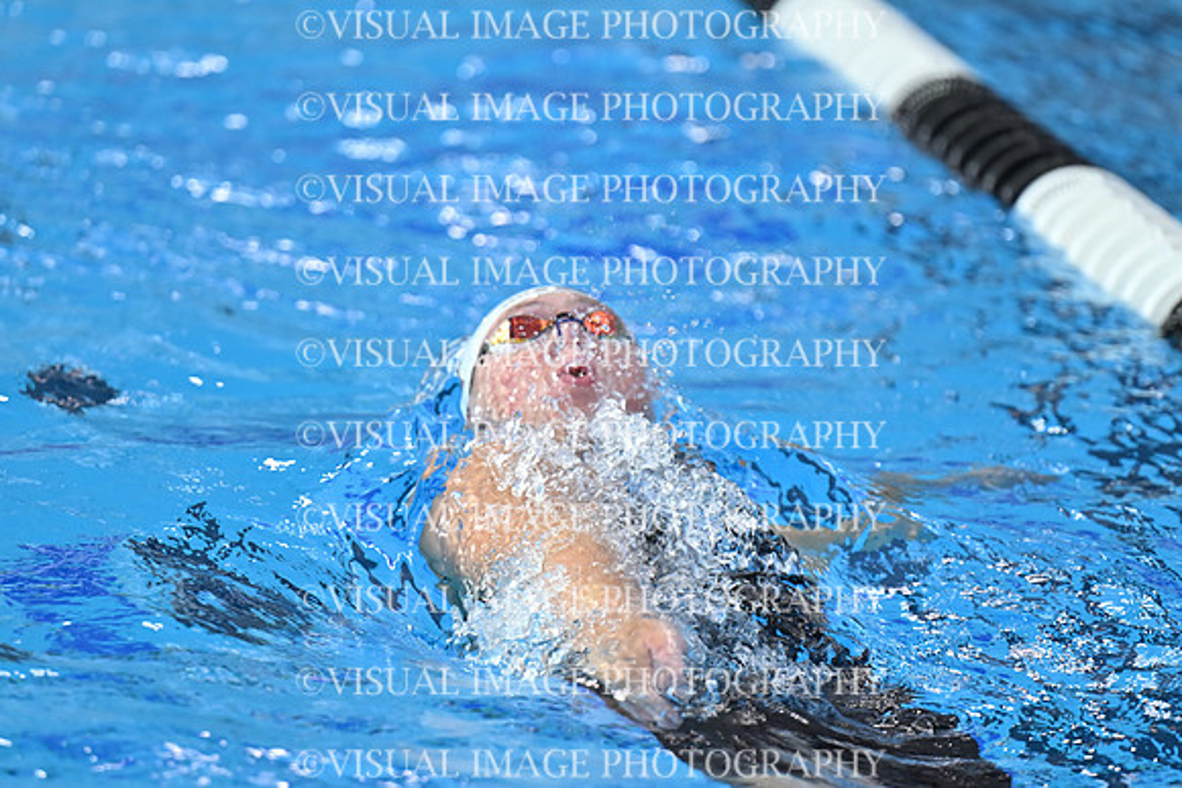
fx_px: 9852
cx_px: 591
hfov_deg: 6.9
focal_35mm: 300
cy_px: 394
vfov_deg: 4.6
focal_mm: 200
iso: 640
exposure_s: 1/500
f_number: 2.8
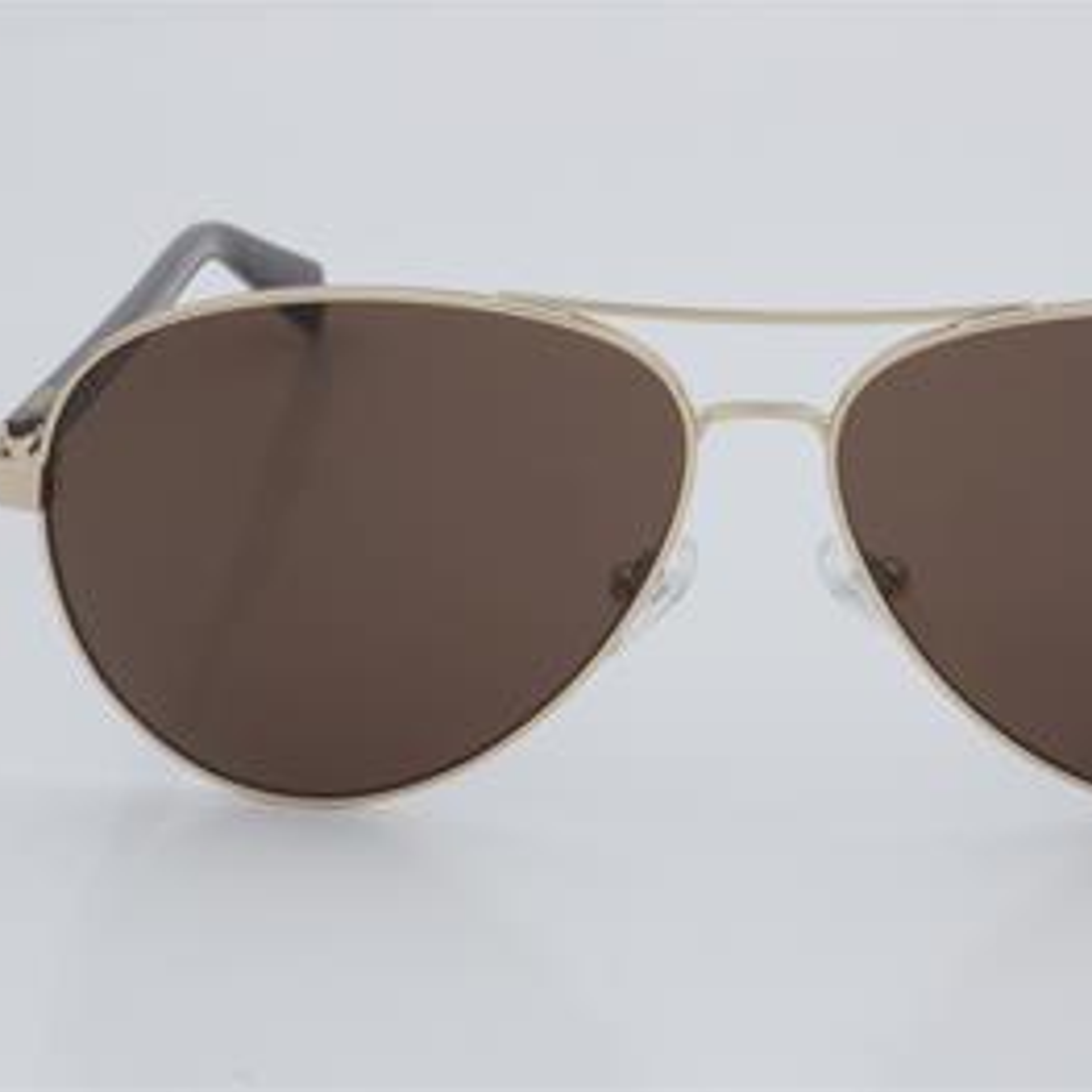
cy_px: 544
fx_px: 3806
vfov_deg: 16.3
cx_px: 764
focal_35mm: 107
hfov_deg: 16.3
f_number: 32
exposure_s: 1/4
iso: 100
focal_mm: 55
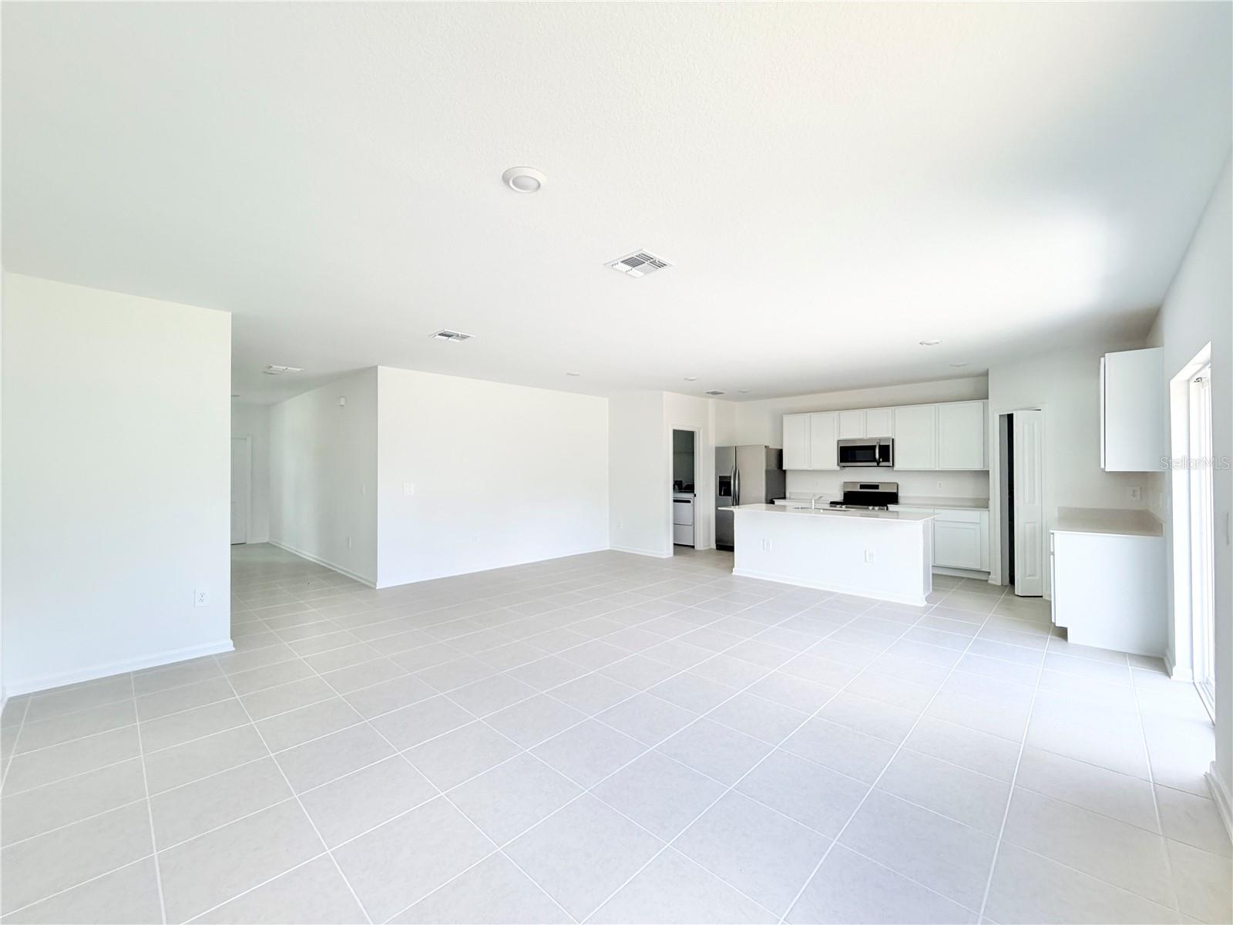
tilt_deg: +0.4
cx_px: 616
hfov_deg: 102.1
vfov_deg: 85.7
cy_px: 462
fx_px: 499
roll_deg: +0.4
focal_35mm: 14
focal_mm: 2.22
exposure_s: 1/121
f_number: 2.2
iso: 160
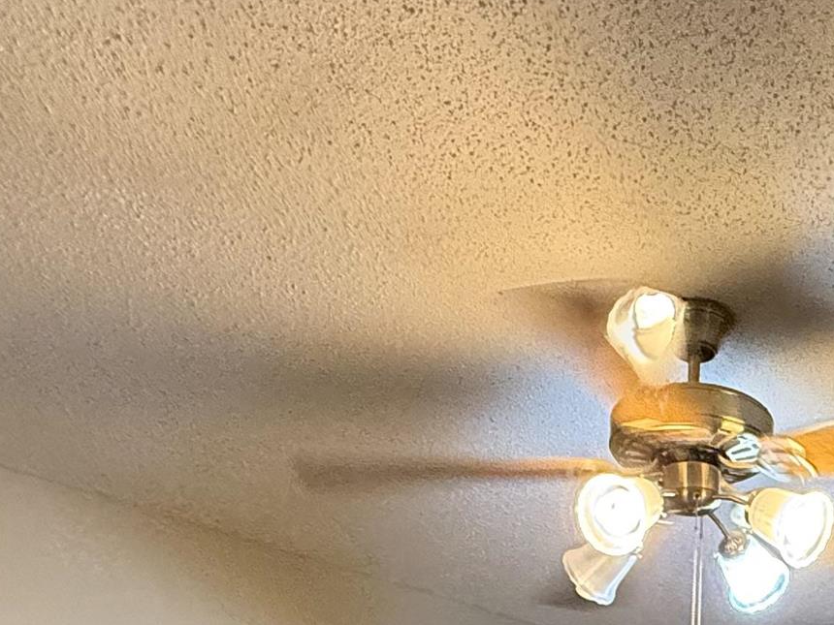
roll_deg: -1.6
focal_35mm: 50
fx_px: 1205
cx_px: 737
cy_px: 953
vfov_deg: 23.1
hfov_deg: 36.1
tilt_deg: +0.9
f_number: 2.2
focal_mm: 2.22
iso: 500
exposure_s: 1/60
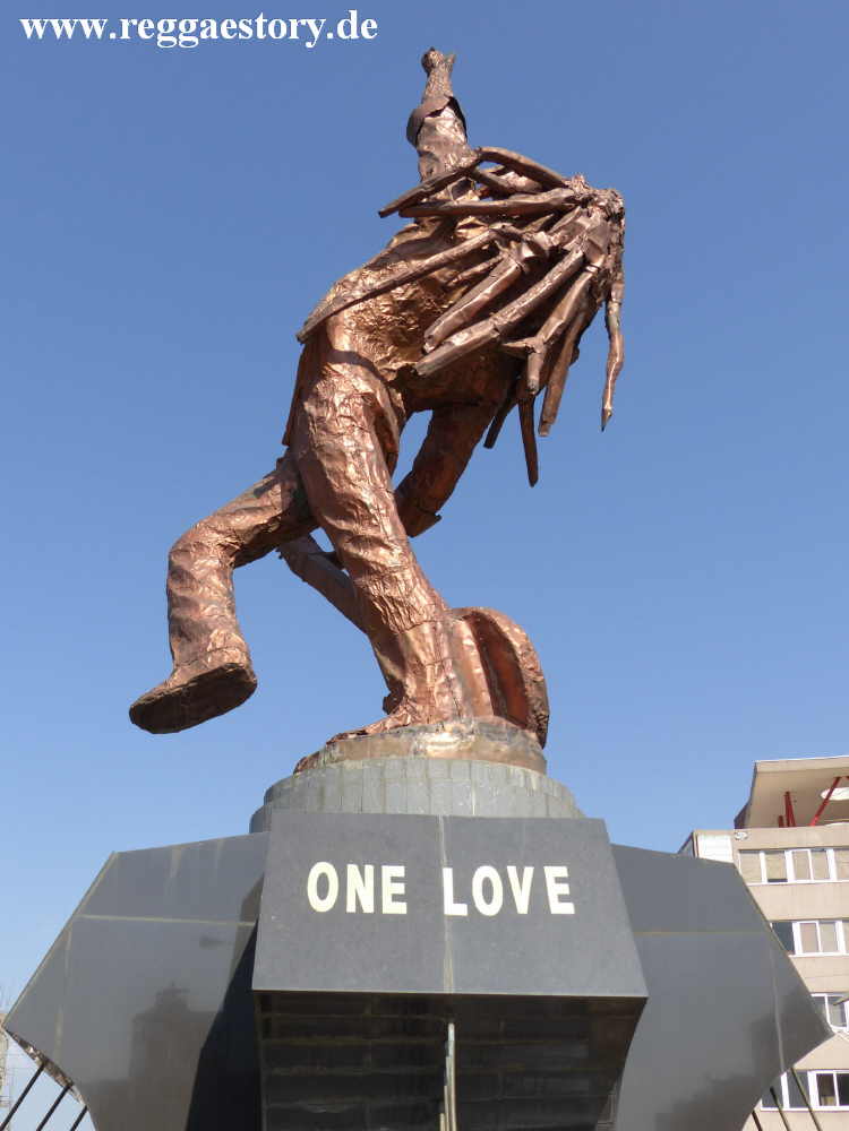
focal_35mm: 39
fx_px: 1275
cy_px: 566
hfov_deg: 36.8
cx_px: 424
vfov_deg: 47.9
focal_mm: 7
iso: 100
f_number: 4
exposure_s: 1/800
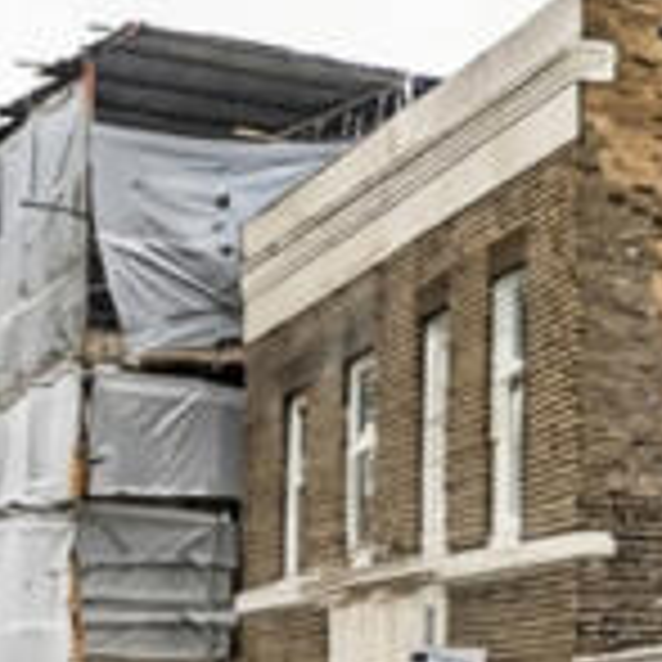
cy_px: 50
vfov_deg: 9.8
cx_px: 2193
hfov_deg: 8.0
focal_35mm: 178
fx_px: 3851
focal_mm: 20
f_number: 8
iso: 400
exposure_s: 1/160
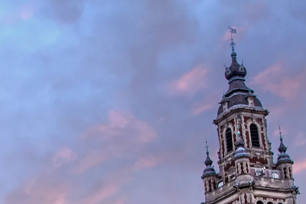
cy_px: 314
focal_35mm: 115
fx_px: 977
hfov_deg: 16.3
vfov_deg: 11.4
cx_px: -148
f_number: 5.6
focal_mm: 24
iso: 250
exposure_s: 1/50
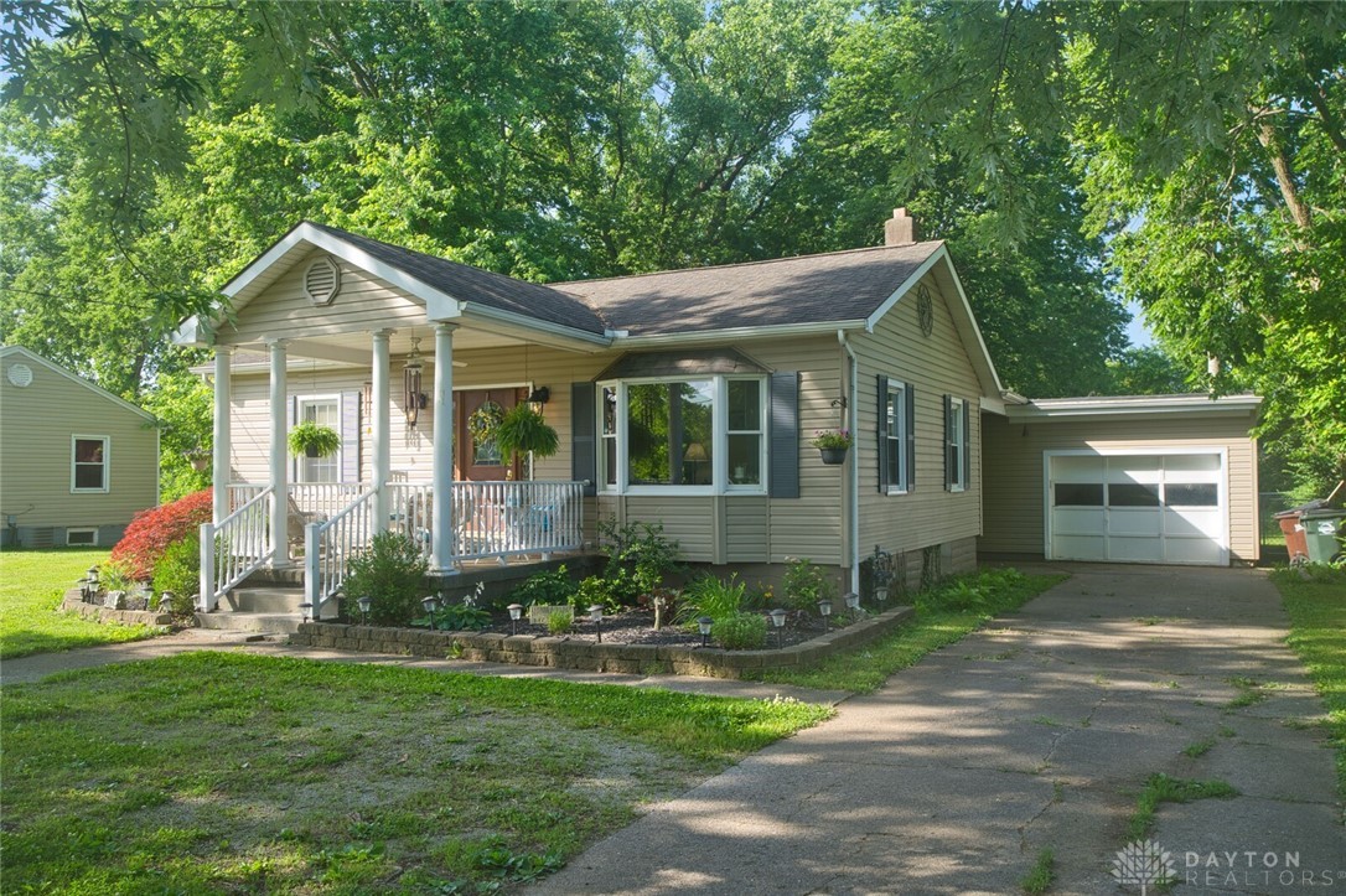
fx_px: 1084
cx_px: 673
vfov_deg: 44.9
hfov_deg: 63.7
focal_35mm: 29
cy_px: 448
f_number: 10
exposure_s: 1/25
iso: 100
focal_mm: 29
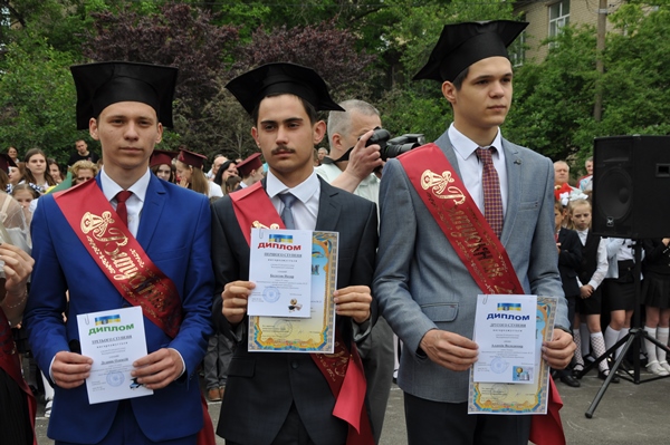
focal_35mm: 51
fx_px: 948
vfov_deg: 26.4
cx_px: 335
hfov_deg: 38.9
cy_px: 222
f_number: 10
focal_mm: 34
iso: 200
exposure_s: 1/100
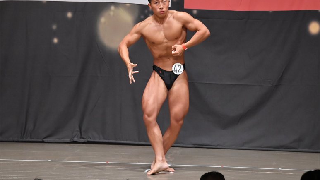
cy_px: 76
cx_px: 160
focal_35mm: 252
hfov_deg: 8.6
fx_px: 2138
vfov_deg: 4.8
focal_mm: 160
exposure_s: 1/400
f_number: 5.6
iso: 6400
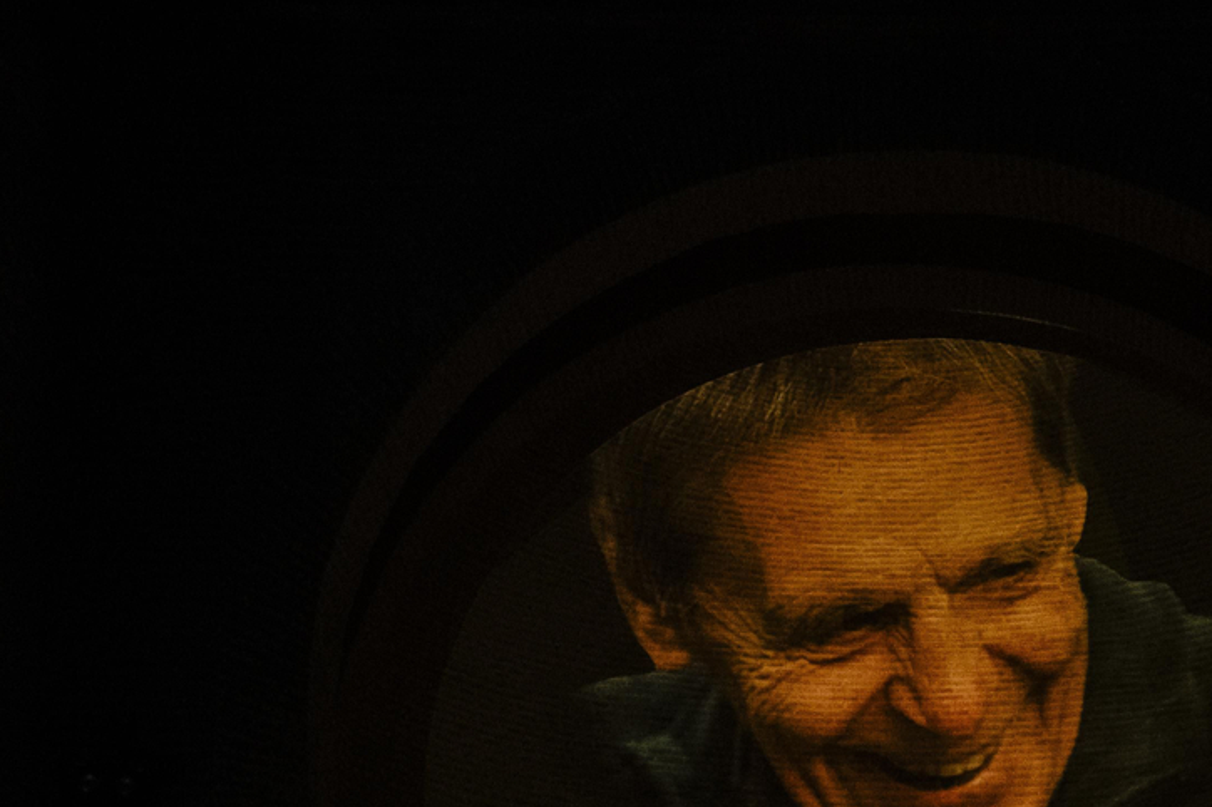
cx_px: 979
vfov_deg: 12.8
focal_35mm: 105
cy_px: 897
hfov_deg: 19.3
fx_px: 3533
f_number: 4
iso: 3200
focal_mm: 38
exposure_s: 1/160
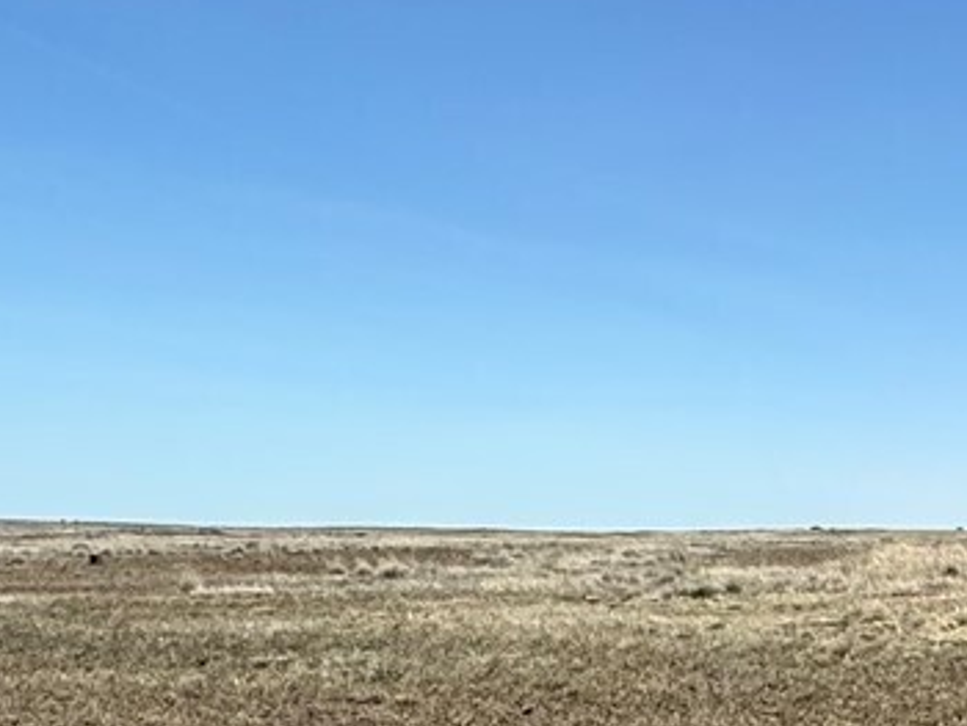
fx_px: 1789
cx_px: 1216
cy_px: 914
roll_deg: -2.1
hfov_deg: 26.3
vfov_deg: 21.1
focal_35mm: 64
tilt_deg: -10.6
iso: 50
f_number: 2.2
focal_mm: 2.22
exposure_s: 1/1901
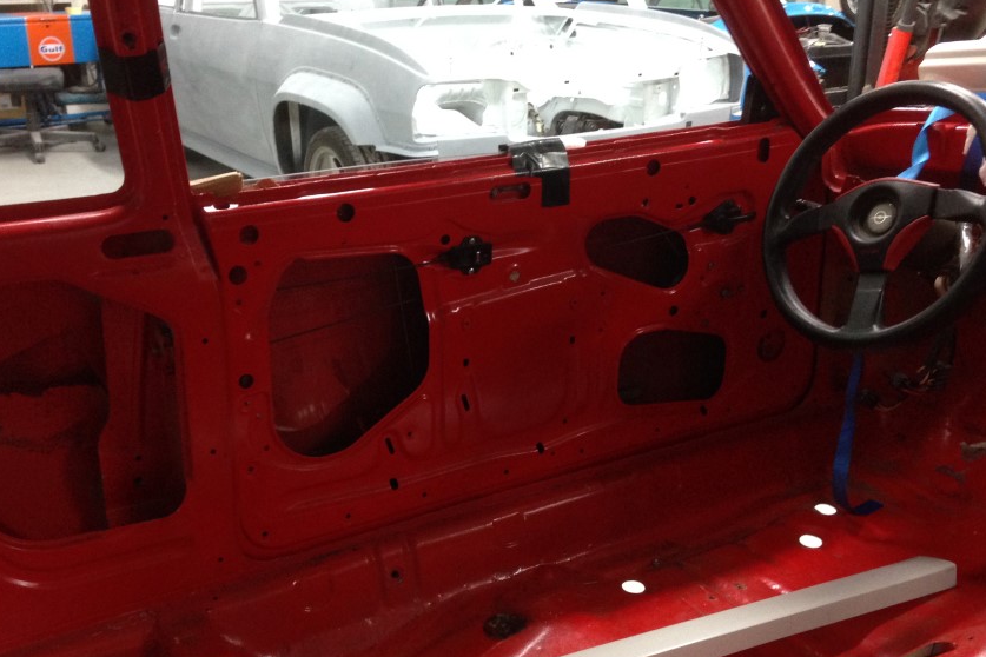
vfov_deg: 31.9
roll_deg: +1.3
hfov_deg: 46.4
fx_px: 1150
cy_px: 310
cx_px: 464
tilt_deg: -19.6
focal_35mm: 42
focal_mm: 4.12
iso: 250
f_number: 2.4
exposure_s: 1/20
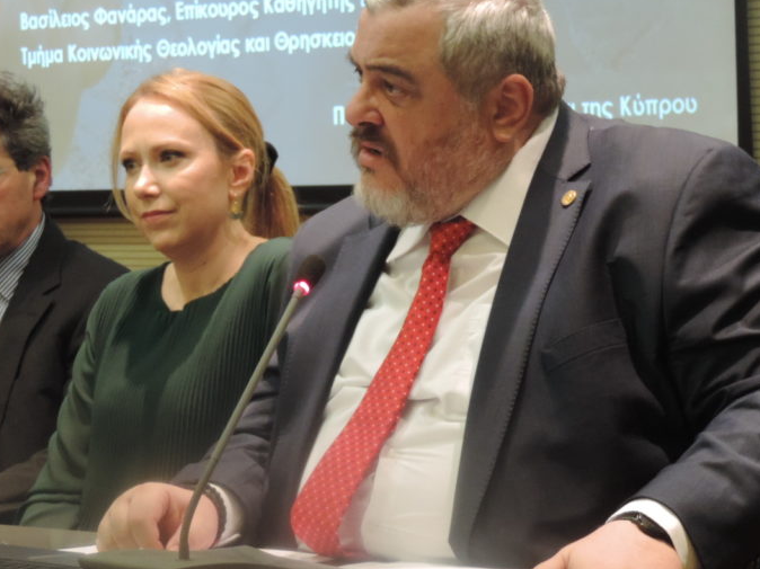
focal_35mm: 152
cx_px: 388
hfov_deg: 13.0
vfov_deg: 9.8
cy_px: 300
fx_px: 3336
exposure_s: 1/25
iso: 500
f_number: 4.1
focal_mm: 17.8
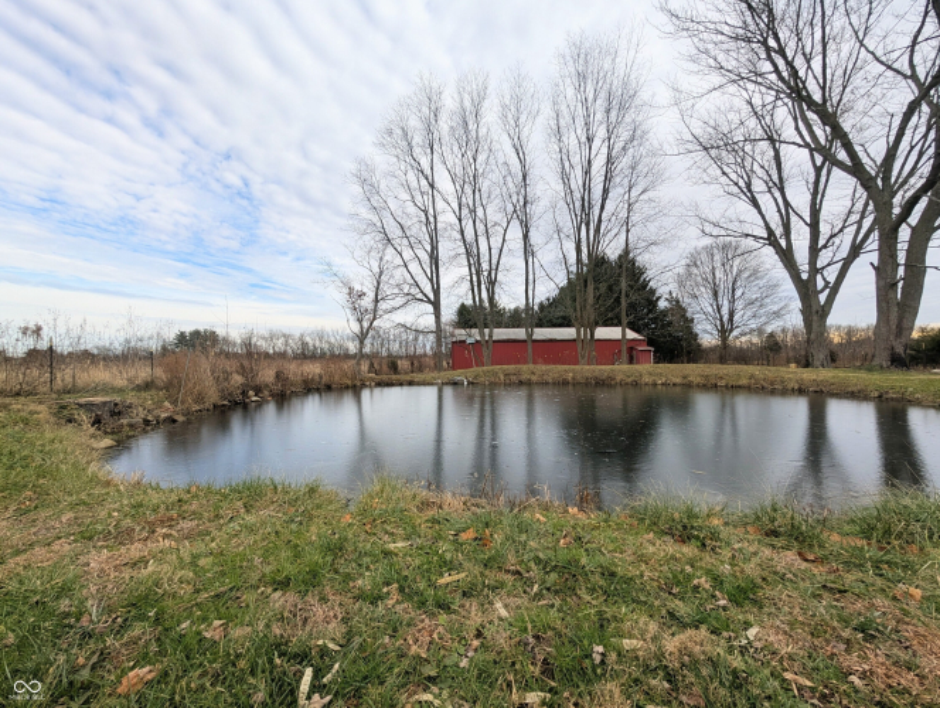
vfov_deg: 94.6
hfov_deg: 110.5
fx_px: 326
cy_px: 354
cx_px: 470
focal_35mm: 12
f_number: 1.7
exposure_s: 1/1395
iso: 52
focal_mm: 2.02
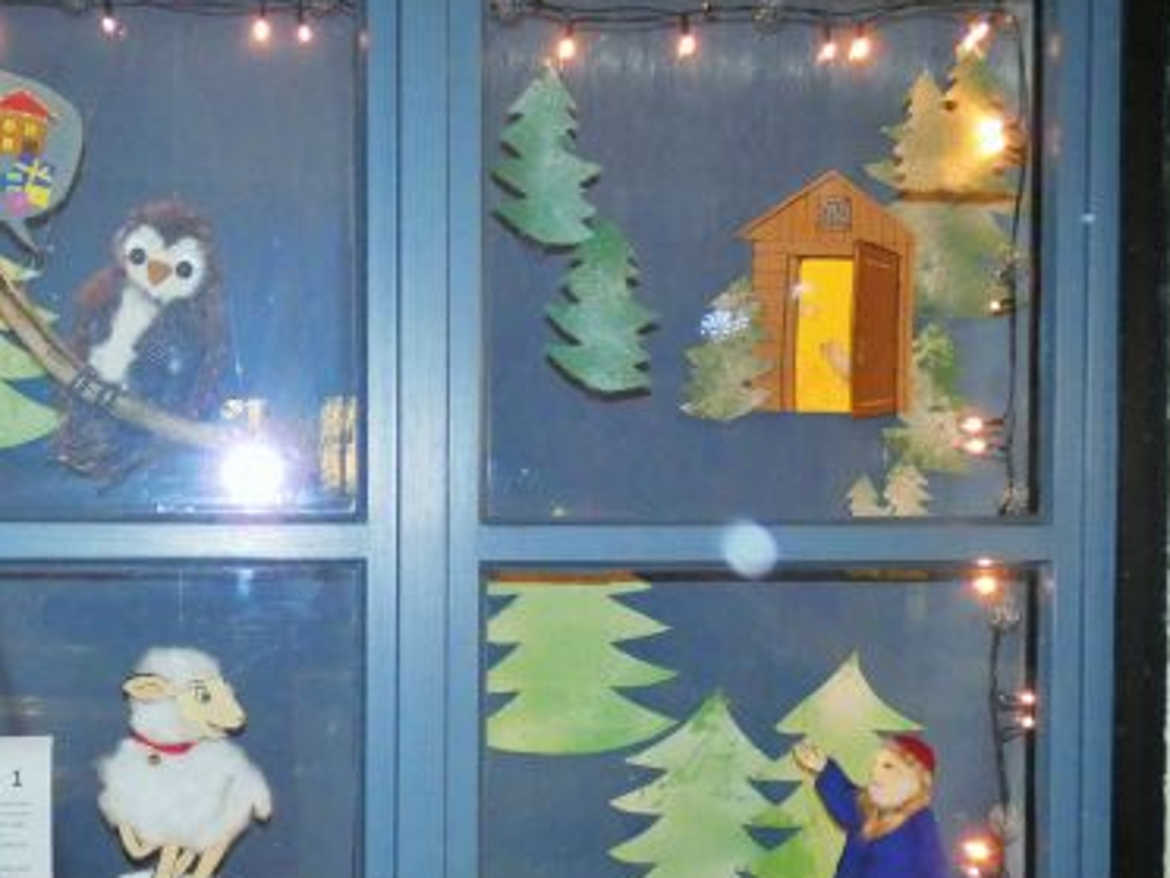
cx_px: 450
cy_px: 570
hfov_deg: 31.1
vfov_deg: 23.6
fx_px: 2096
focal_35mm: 62
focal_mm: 6.5
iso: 800
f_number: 3.5
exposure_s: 1/8
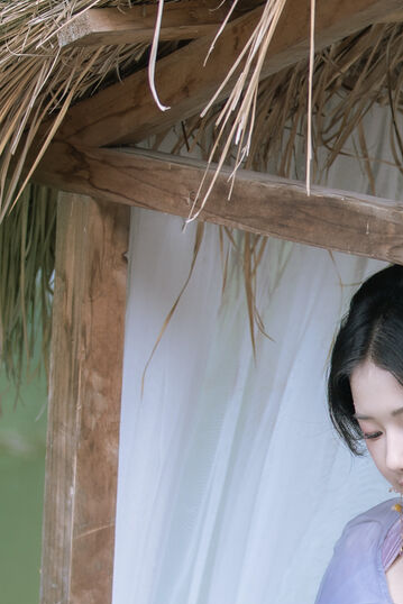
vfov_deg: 6.8
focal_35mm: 301
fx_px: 5051
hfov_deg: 4.5
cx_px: 584
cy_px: 525
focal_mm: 90
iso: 100
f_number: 2.8
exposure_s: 1/800
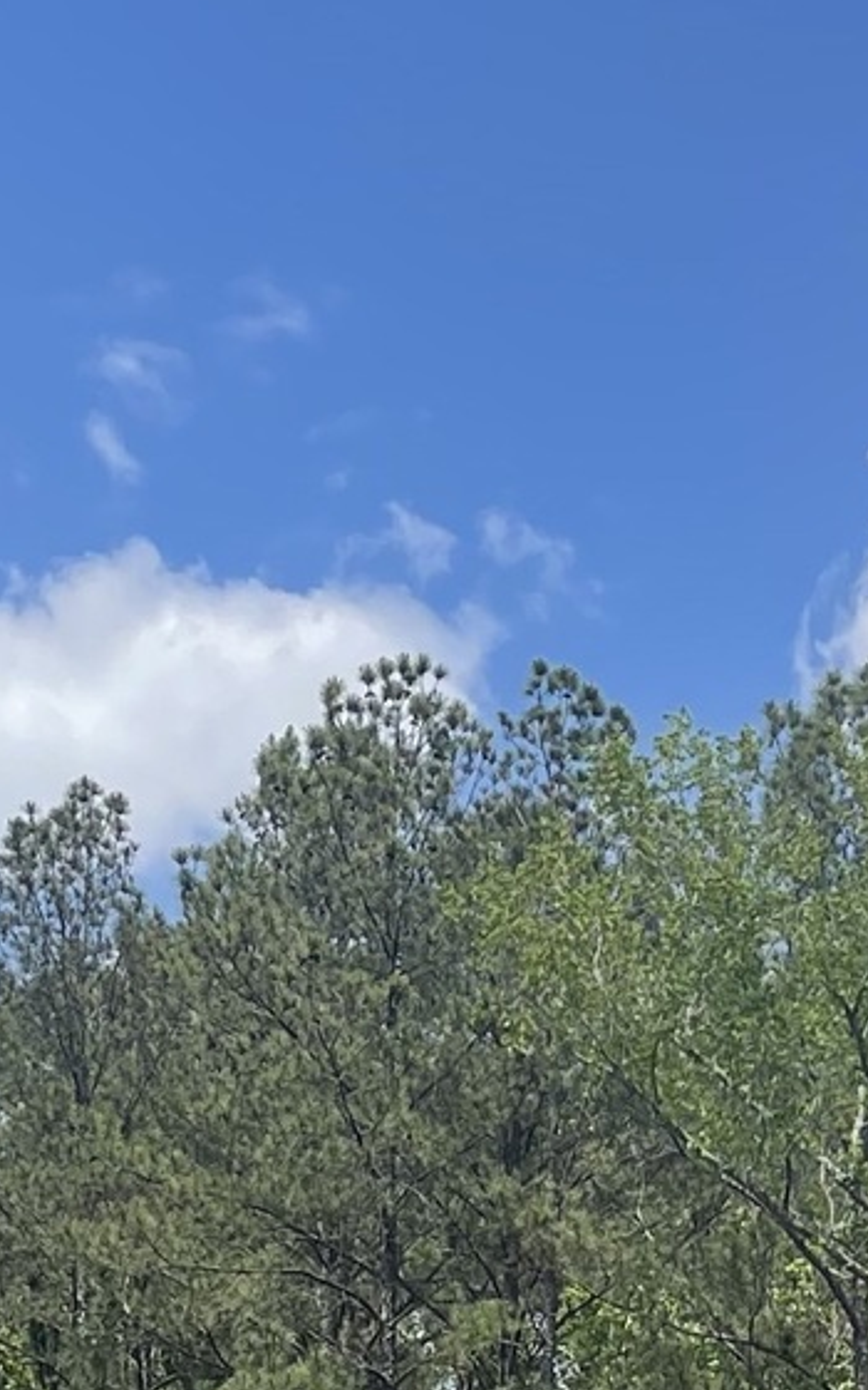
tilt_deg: -1.5
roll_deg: -0.1
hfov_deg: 12.0
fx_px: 4126
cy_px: 2303
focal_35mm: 109
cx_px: 526
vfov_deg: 16.7
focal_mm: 5.1
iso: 32
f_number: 1.6
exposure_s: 1/2660
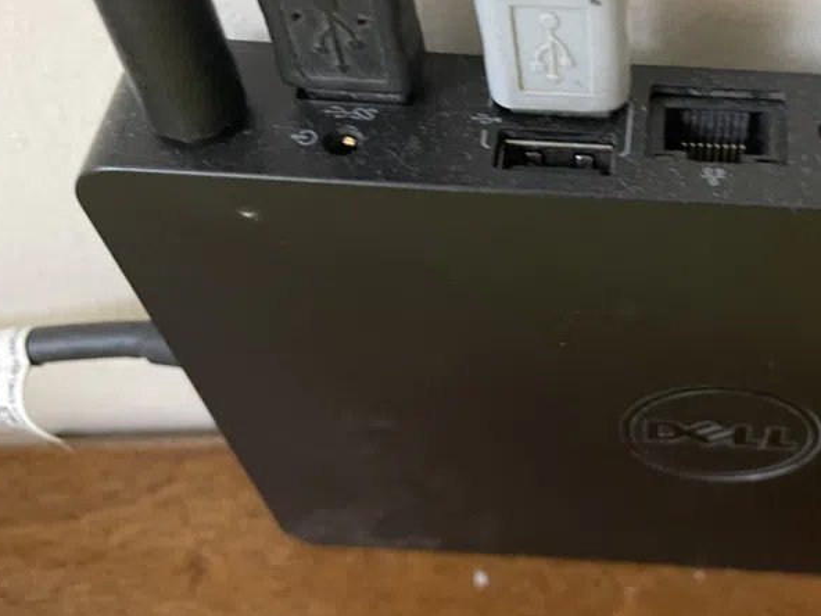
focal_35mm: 45
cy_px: 287
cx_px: 624
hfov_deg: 40.8
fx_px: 1067
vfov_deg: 32.2
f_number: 1.6
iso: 500
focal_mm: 4.2
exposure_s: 1/25
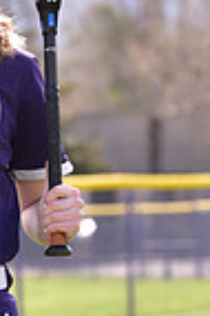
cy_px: 380
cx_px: -6
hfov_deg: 3.2
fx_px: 3736
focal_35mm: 426
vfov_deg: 4.8
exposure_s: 1/250
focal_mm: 105
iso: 100
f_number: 5
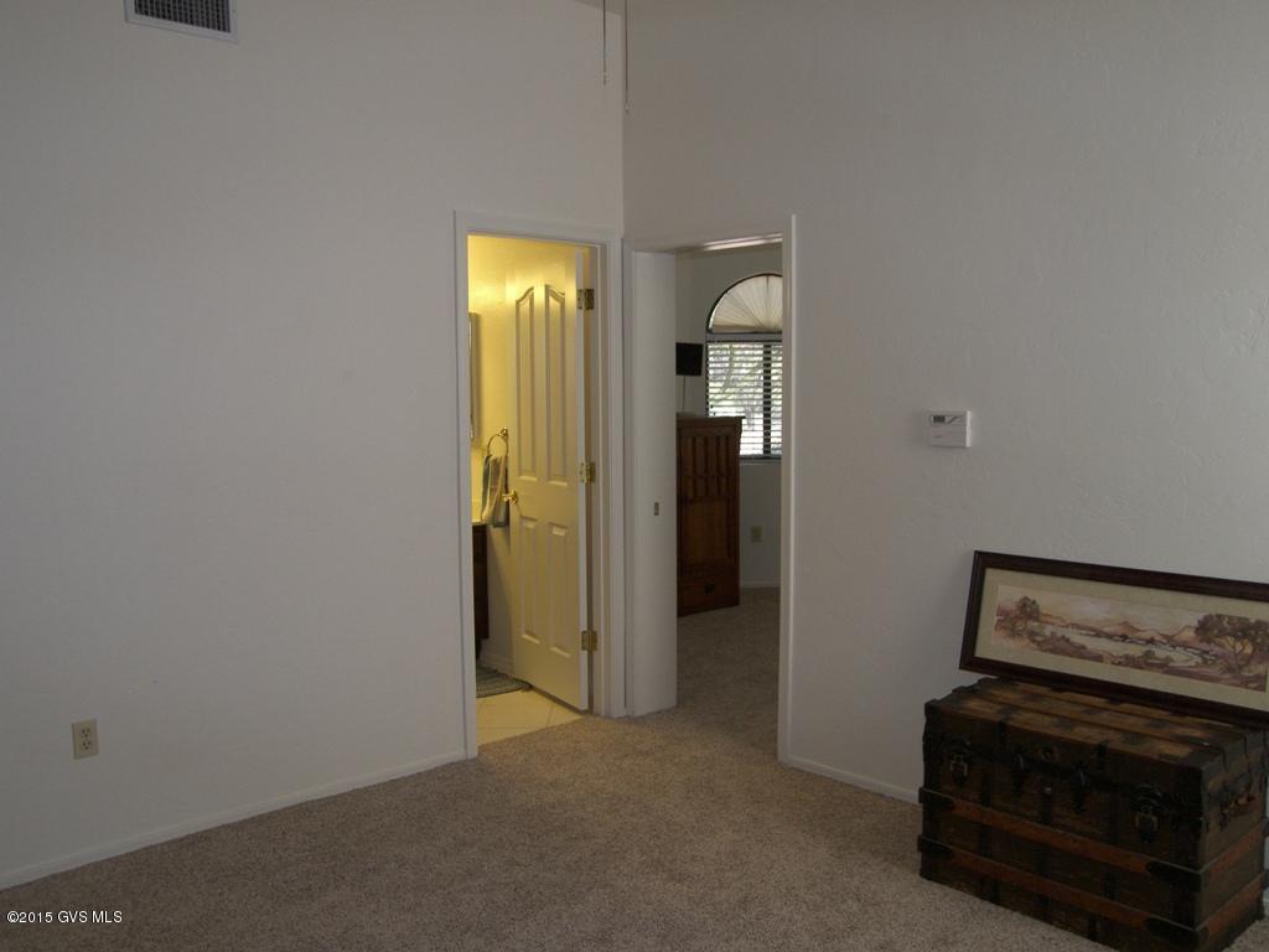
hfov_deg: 60.0
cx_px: 634
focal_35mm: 30
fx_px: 1100
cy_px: 476
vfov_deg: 46.8
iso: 100
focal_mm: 6.4
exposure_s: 1/30
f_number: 3.2
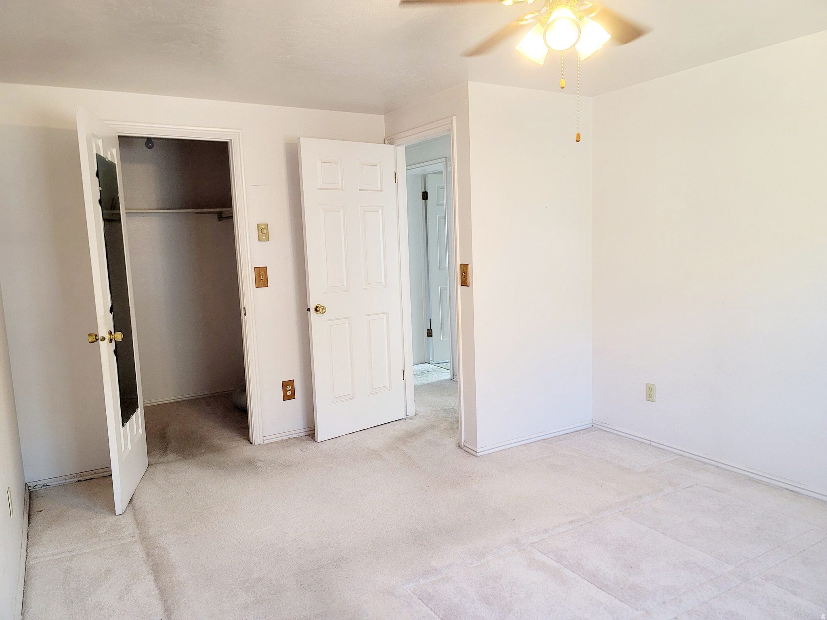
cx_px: 414
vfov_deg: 54.9
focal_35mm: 25
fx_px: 597
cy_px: 310
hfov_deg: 69.4
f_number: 1.8
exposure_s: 1/120
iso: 250
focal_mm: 7
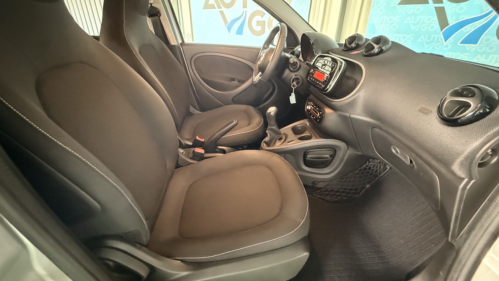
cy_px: 126
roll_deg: -0.7
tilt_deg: -24.4
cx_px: 252
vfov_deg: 66.9
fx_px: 212
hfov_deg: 99.4
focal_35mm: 16
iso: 1600
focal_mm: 2.22
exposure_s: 1/34
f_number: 2.2
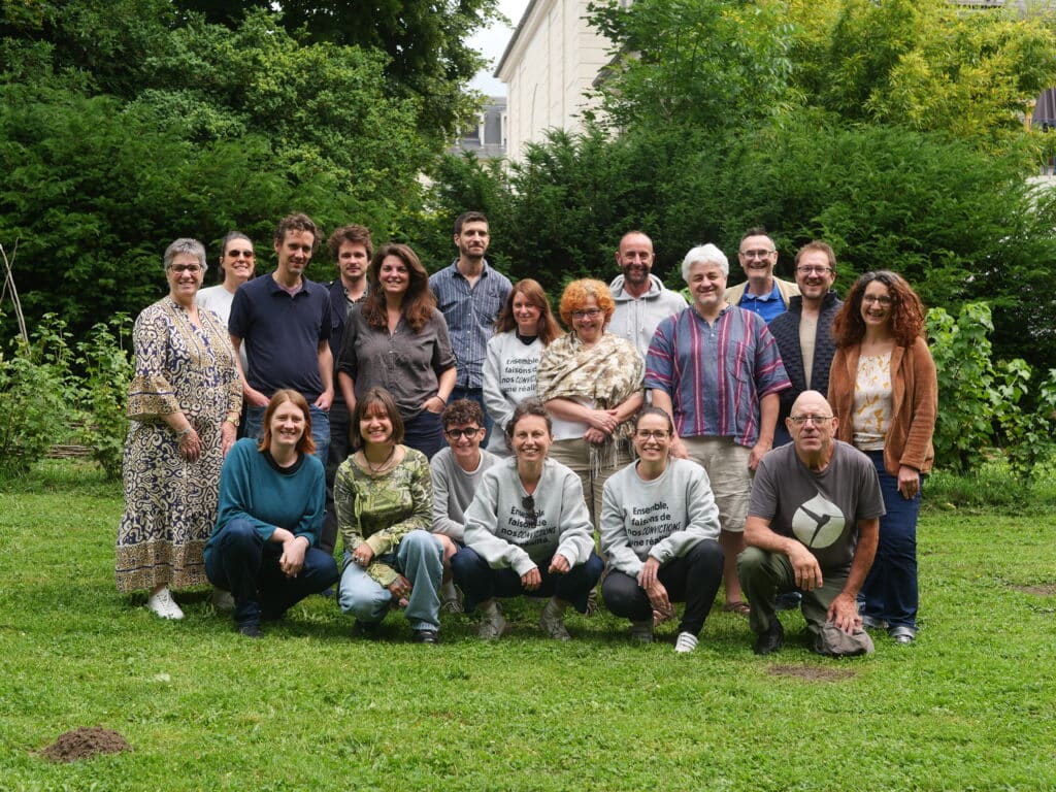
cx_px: 528
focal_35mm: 50
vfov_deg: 29.1
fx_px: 1525
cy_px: 396
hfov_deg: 38.2
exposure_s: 1/500
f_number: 4
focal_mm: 25
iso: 200
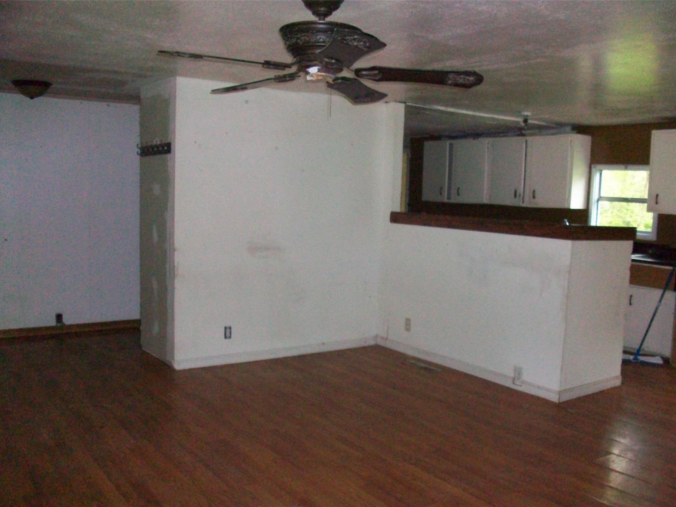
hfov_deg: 55.4
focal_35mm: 33
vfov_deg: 42.9
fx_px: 644
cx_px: 341
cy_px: 261
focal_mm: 5.7
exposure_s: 1/125
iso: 400
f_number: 2.8
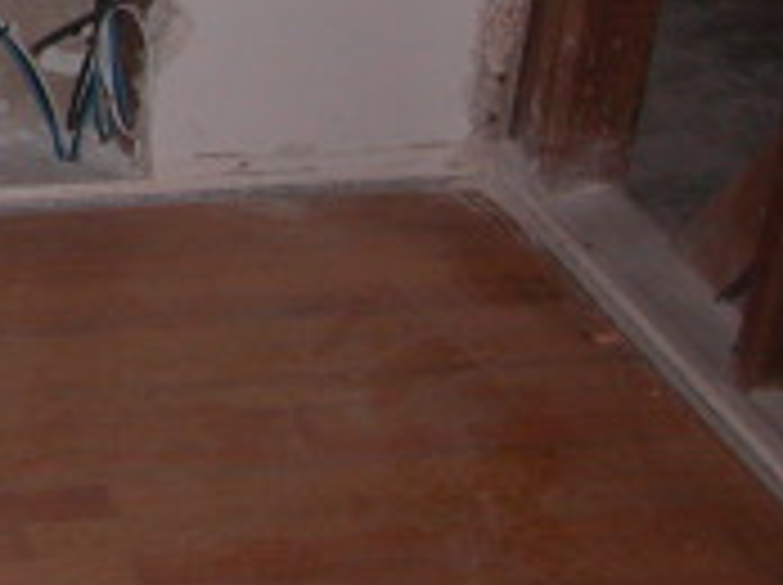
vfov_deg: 11.2
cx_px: -576
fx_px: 2914
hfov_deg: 13.8
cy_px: -189
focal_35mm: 129
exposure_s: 1/60
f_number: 2.8
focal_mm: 8.9
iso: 200
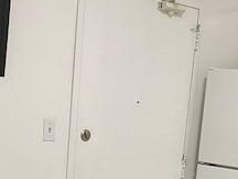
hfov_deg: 25.3
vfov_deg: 18.4
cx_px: 98
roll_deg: -5.5
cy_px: 198
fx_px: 529
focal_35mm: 77
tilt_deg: -7.9
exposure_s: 1/60
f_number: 1.8
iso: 125
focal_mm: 4.25
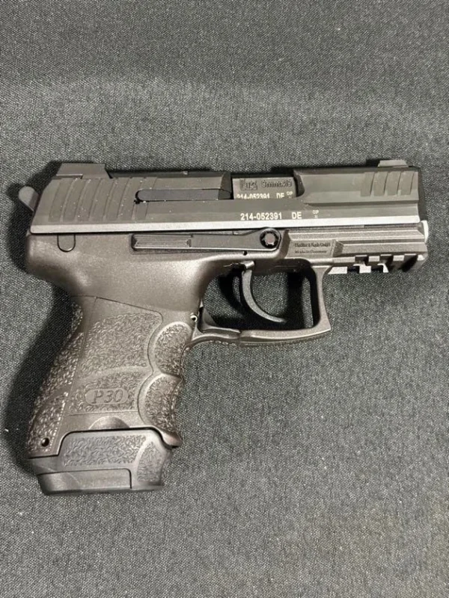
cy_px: 299
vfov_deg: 36.8
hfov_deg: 28.0
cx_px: 224
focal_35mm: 52
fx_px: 899
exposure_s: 1/24
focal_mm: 5.96
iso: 320
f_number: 1.6
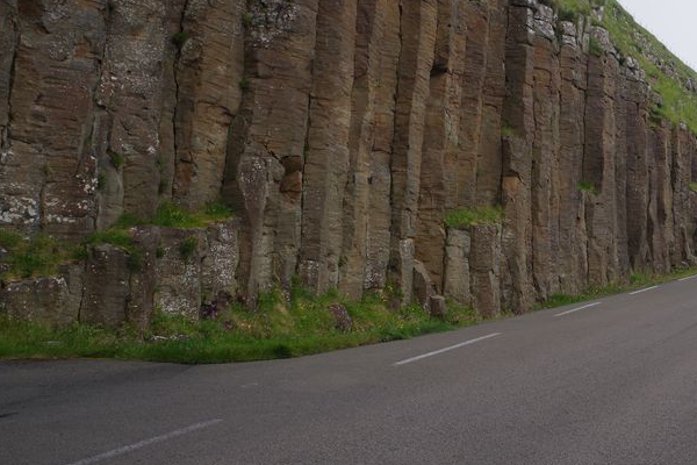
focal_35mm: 40
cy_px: 178
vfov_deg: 33.3
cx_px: 575
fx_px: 774
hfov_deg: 45.5
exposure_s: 1/640
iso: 400
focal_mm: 24
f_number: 7.1
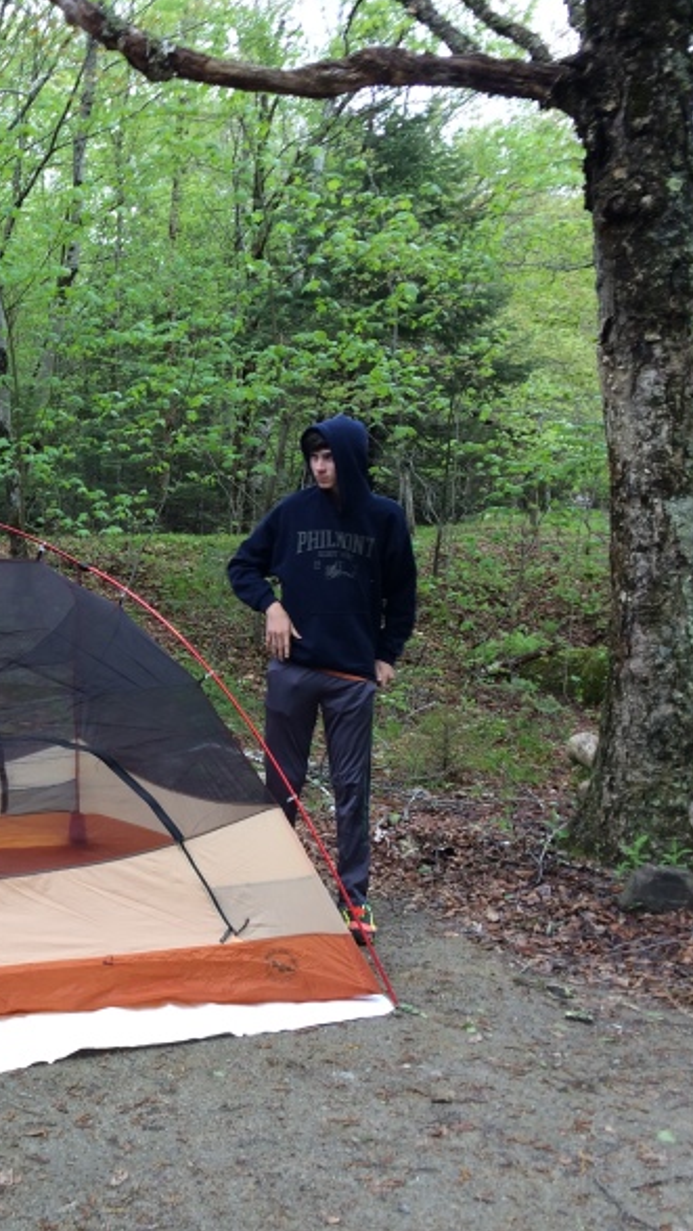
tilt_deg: -2.5
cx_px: -31
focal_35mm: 43
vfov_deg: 47.3
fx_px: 1404
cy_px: 605
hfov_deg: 26.0
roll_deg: -2.6
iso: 40
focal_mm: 4.15
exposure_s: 1/60
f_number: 2.2
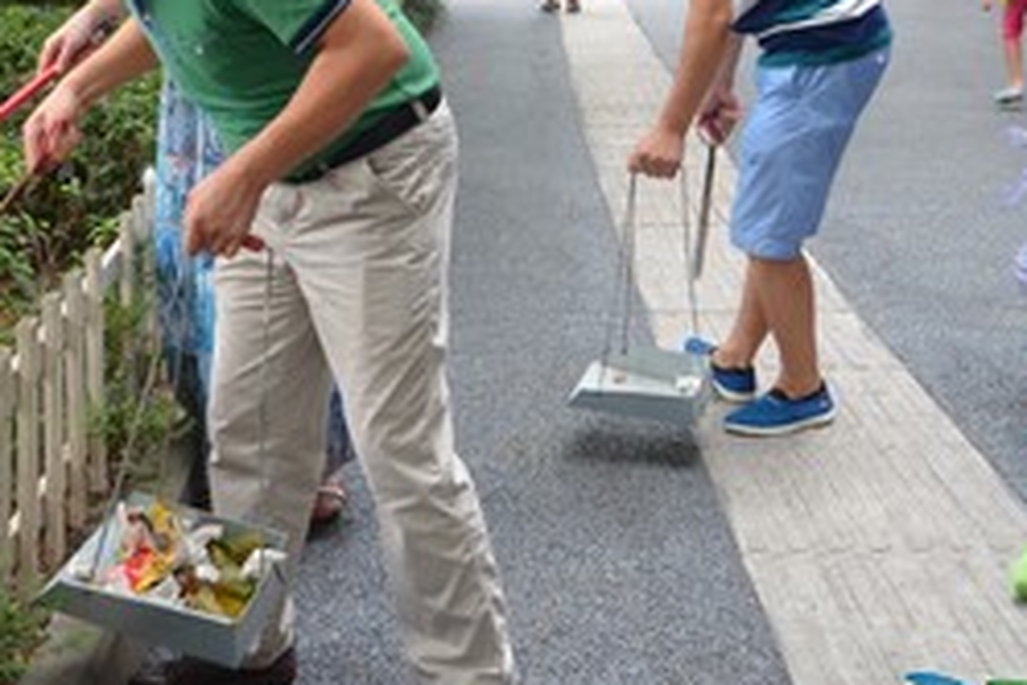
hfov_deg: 33.3
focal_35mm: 60
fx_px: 1712
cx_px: 404
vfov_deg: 22.4
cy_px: 175
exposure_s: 1/90
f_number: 4.8
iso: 400
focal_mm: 20
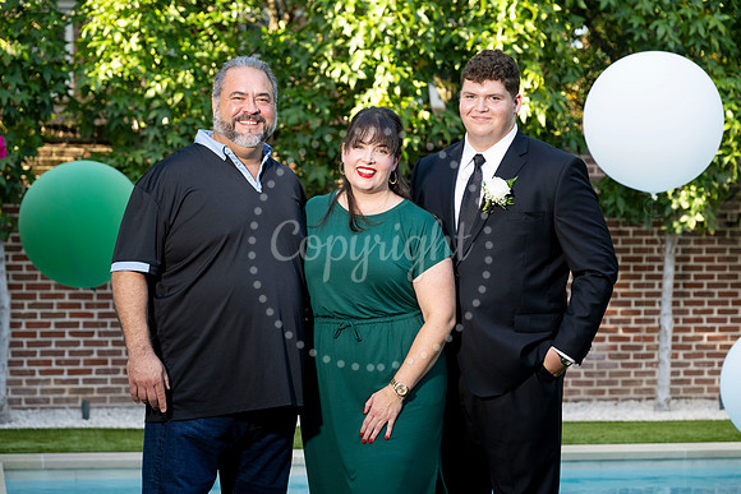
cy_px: 247
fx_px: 1816
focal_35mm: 88
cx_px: 370
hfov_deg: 23.1
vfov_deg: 15.5
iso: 400
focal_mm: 85
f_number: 4.5
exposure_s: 1/200
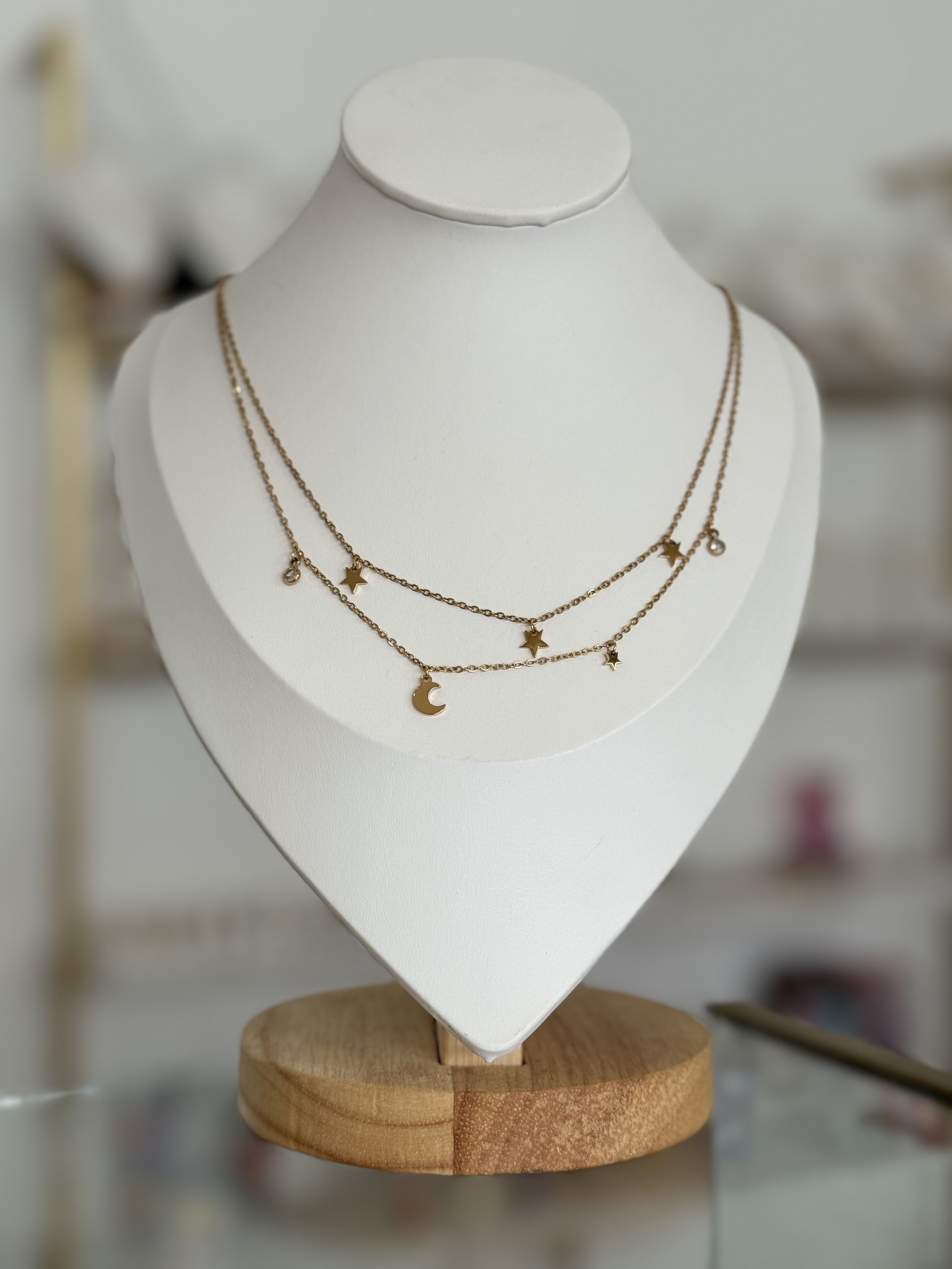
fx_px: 1760
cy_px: 634
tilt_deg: -1.8
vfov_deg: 39.7
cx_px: 476
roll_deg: +0.2
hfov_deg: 30.3
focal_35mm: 48
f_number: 1.78
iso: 50
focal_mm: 6.76
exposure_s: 1/214
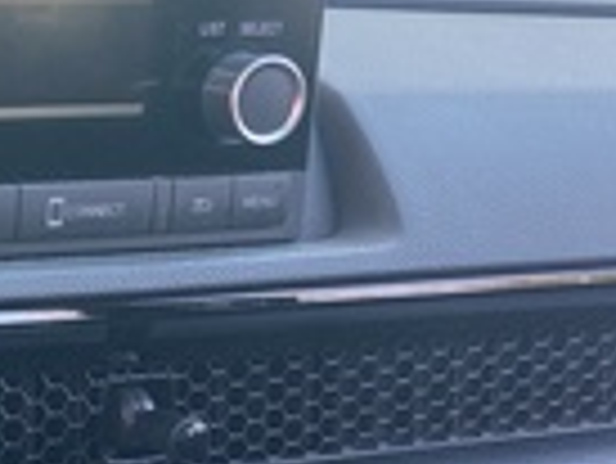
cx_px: -256
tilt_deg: -16.1
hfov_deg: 20.2
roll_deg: -3.9
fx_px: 1532
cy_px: 300
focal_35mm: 86
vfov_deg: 17.2
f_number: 1.8
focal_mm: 3.99
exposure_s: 1/50
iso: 50
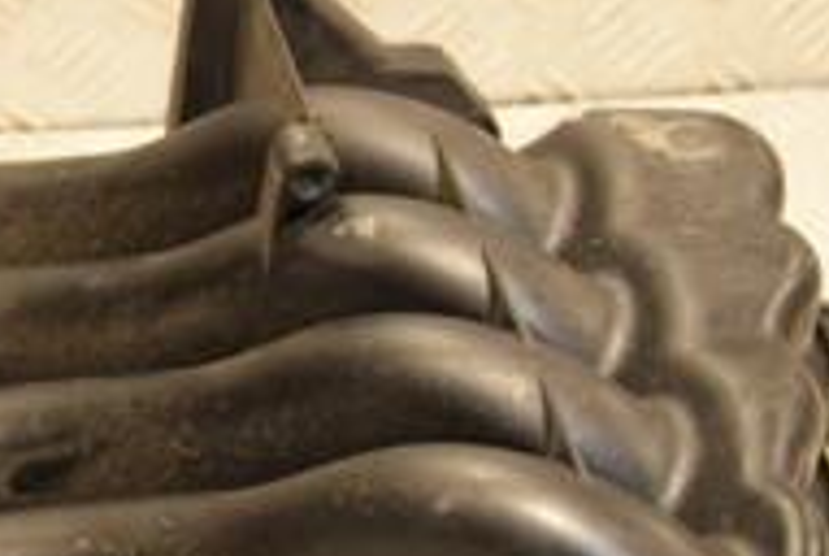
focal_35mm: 141
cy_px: 343
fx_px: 3252
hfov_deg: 14.2
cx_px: -61
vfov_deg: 9.8
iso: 800
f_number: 5
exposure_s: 1/125
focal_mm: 30
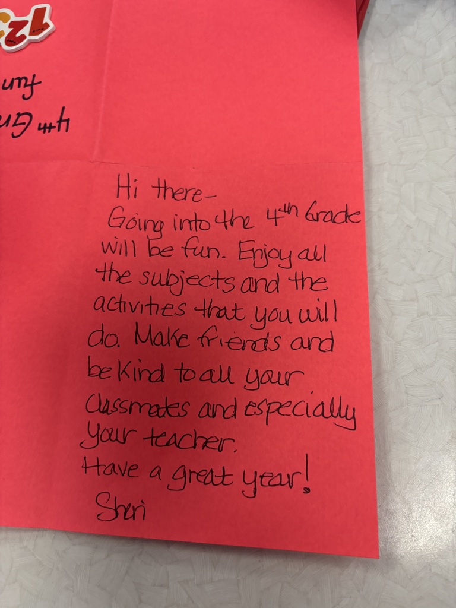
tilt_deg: -71.7
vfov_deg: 67.3
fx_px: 457
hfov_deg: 53.1
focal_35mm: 26
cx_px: 228
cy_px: 304
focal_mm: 5.96
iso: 200
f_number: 1.6
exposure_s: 1/59
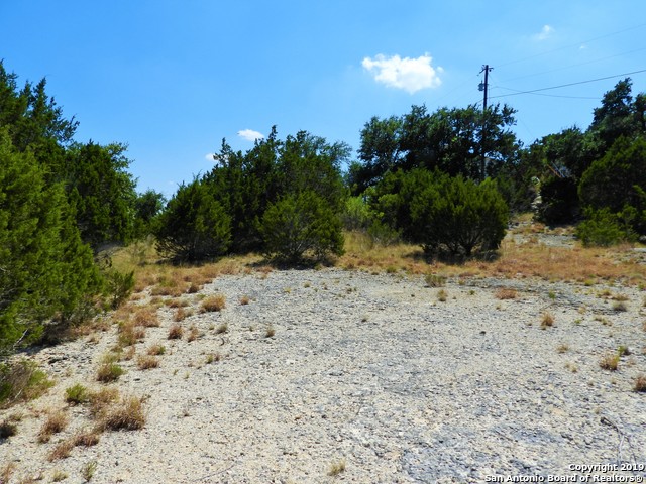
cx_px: 323
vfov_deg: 56.8
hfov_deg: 71.6
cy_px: 242
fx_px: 448
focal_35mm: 24
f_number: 3.2
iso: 100
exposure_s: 1/2000
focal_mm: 4.3
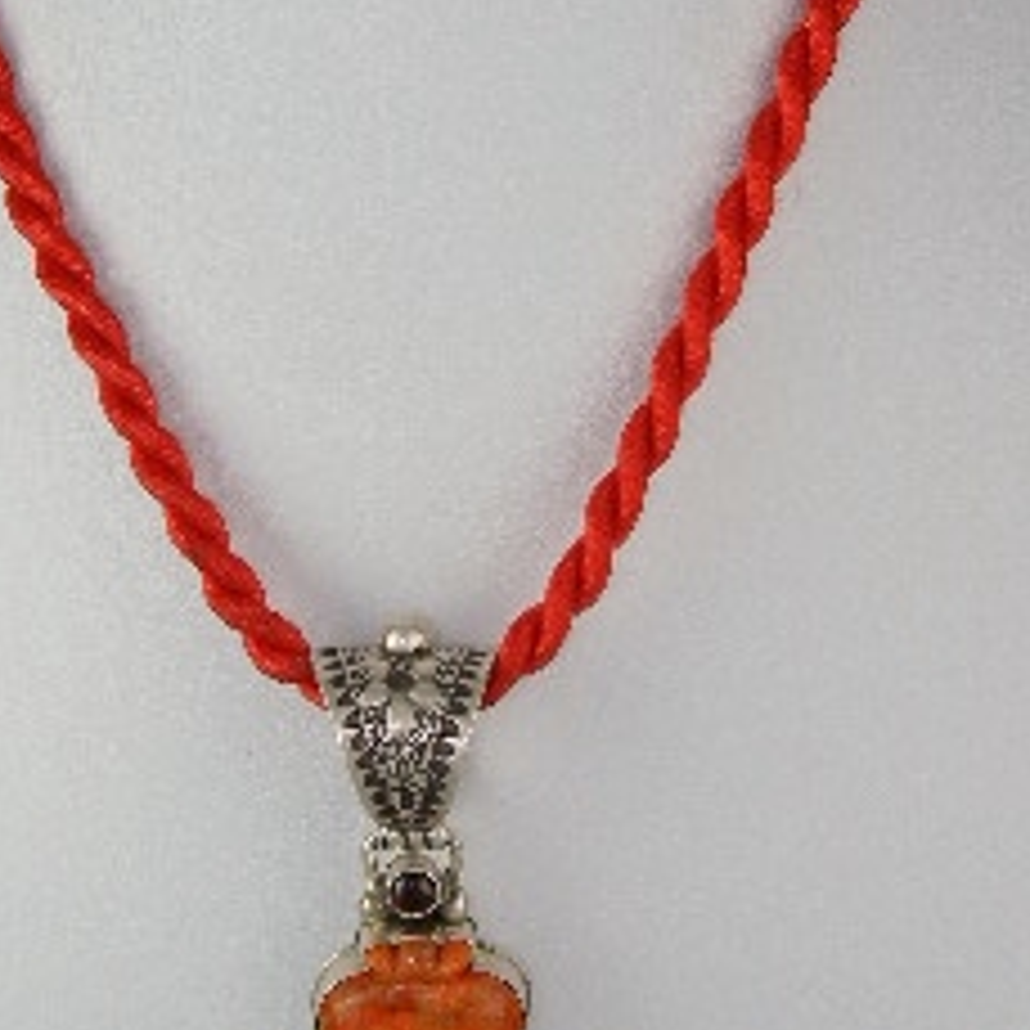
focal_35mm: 74
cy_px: 450
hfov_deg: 23.4
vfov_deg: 23.3
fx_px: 2491
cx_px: 463
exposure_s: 1/40.3
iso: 160
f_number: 3.5
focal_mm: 5.4
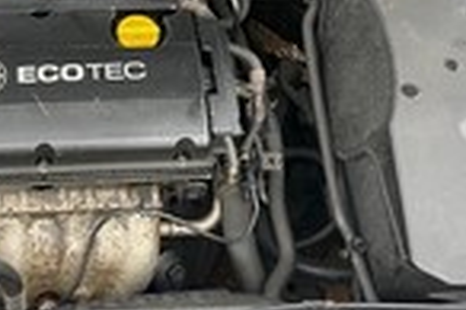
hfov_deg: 30.4
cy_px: 26
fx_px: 840
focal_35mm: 65
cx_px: 109
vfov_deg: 20.4
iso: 200
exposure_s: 1/60
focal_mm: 4.2
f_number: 1.6
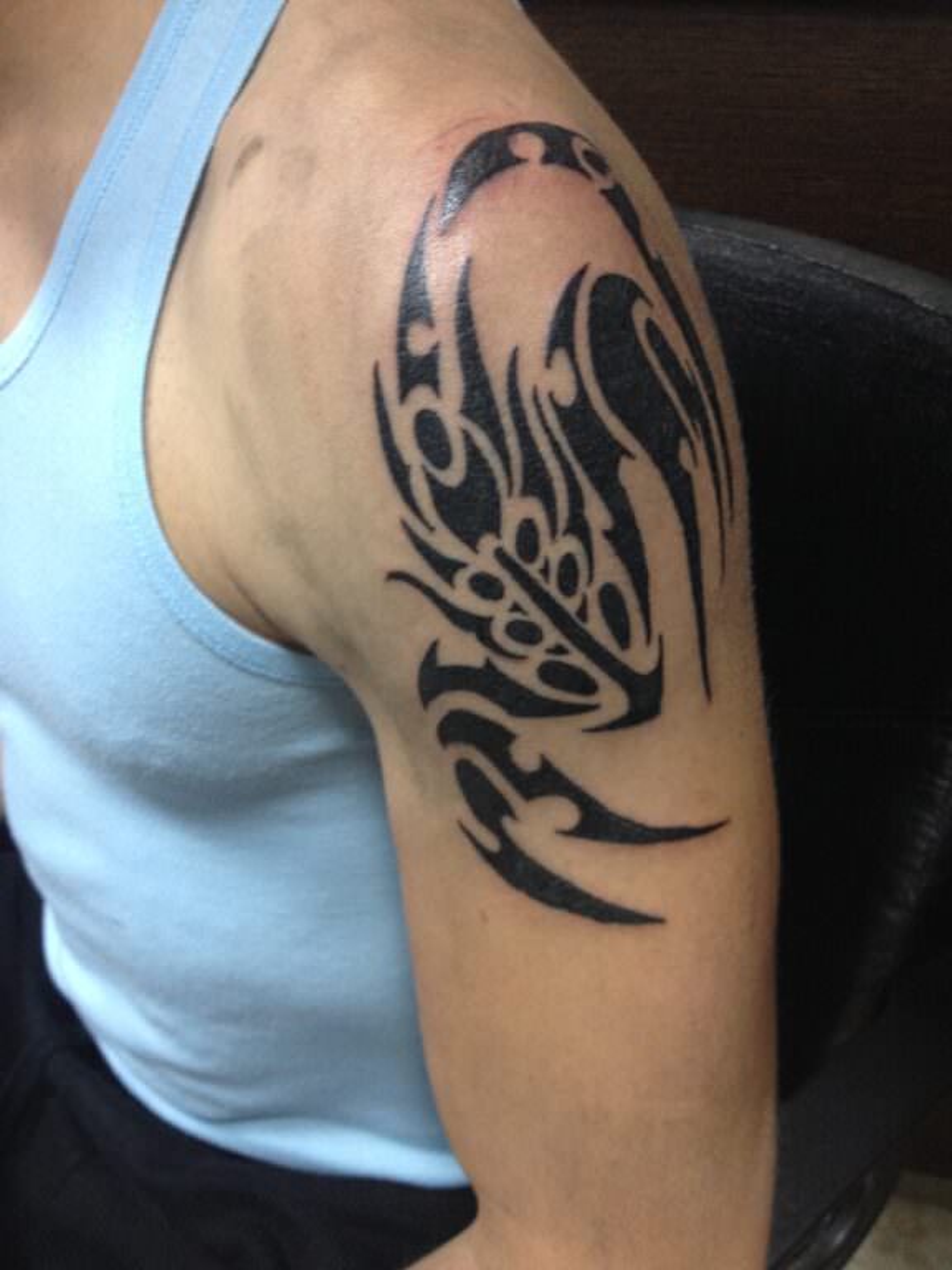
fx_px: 1283
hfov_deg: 40.7
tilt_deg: -30.9
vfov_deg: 52.6
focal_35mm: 35
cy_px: 635
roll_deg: -2.2
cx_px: 476
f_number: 2.4
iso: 200
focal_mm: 4.28
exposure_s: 1/20
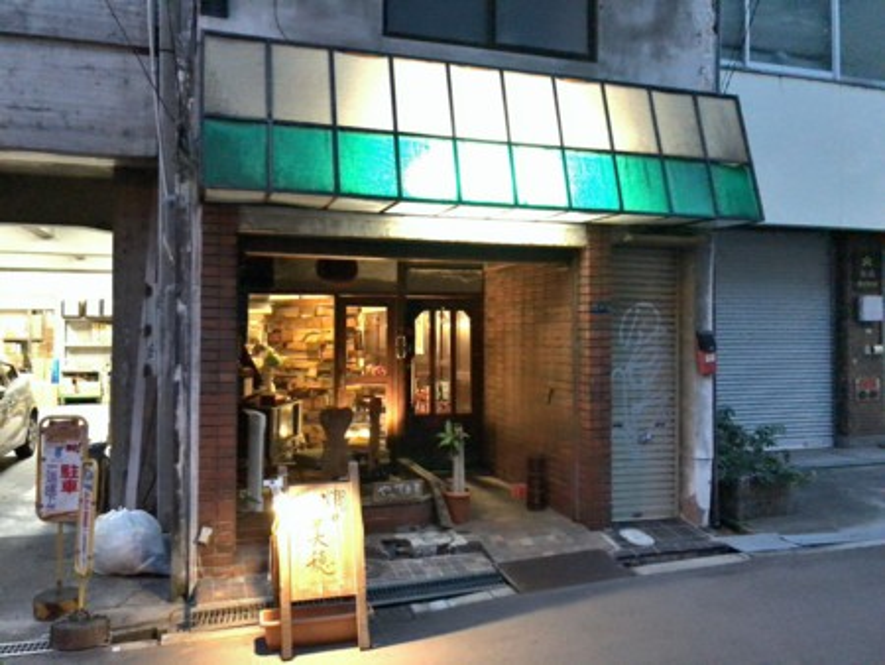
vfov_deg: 49.8
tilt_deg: +0.5
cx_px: 442
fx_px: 716
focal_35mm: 28
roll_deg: +0.2
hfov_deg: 63.4
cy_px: 332
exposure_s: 1/30
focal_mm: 3.99
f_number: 1.8
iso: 1000
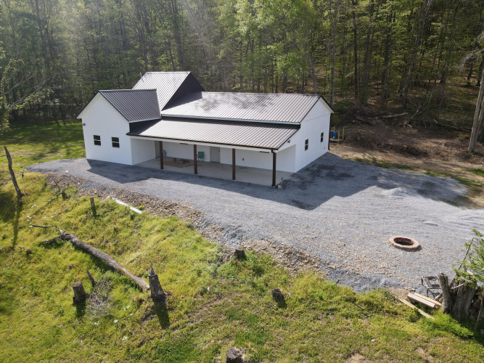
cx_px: 242
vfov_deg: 56.8
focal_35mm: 24
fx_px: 336
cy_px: 182
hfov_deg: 71.6
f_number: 2.8
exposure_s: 1/350
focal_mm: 4.5
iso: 100
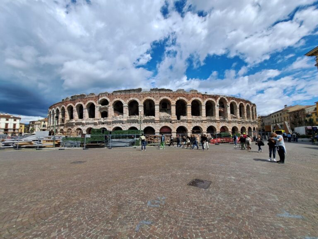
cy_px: 120
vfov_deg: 89.9
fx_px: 119
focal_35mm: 13
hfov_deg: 106.2
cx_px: 159
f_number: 2.2
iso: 50
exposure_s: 1/2123
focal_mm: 1.74
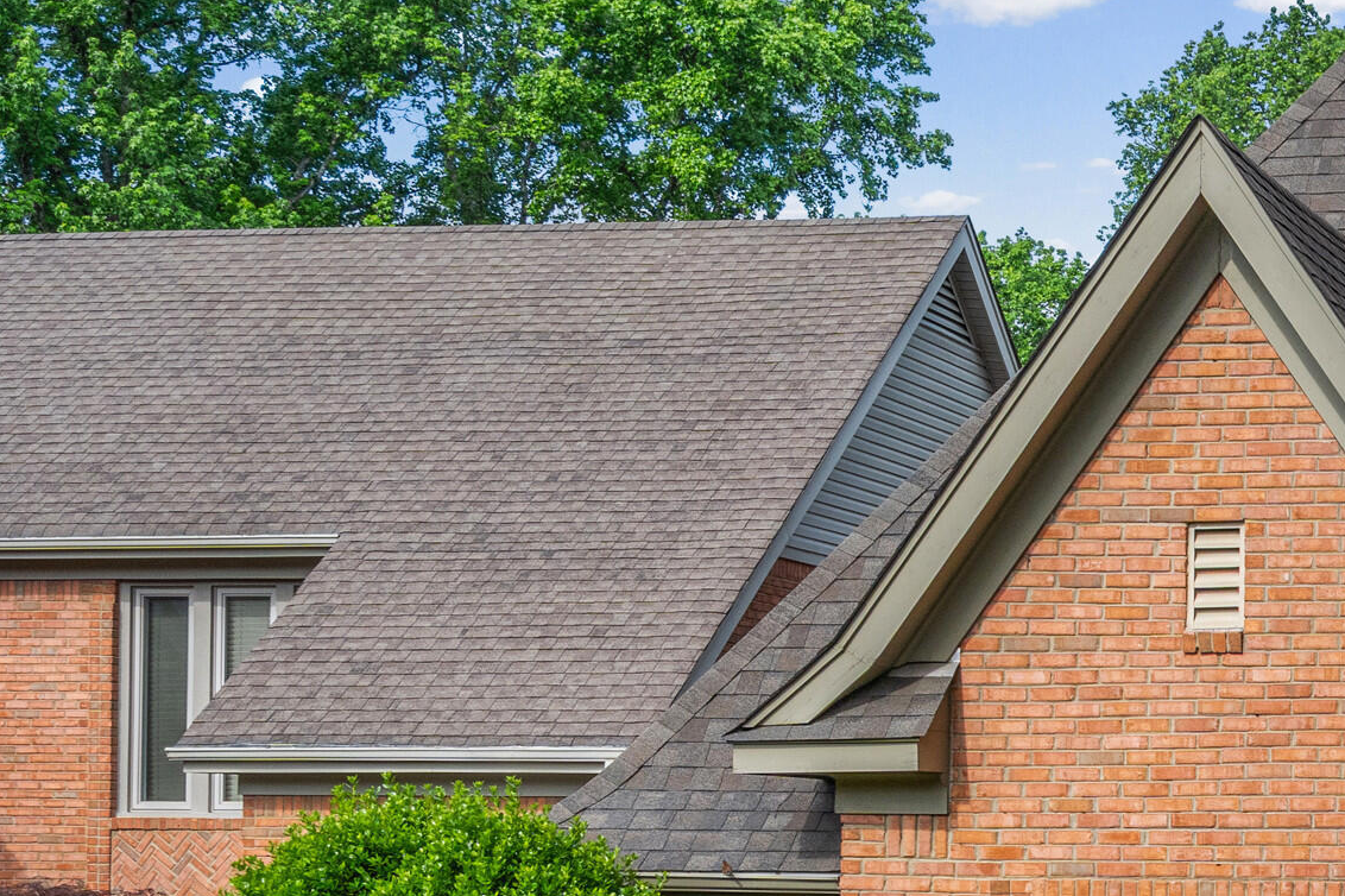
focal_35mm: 82
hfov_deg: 22.4
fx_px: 3063
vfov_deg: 16.3
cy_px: 879
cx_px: 1701
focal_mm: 32
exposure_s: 1/160
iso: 800
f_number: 9
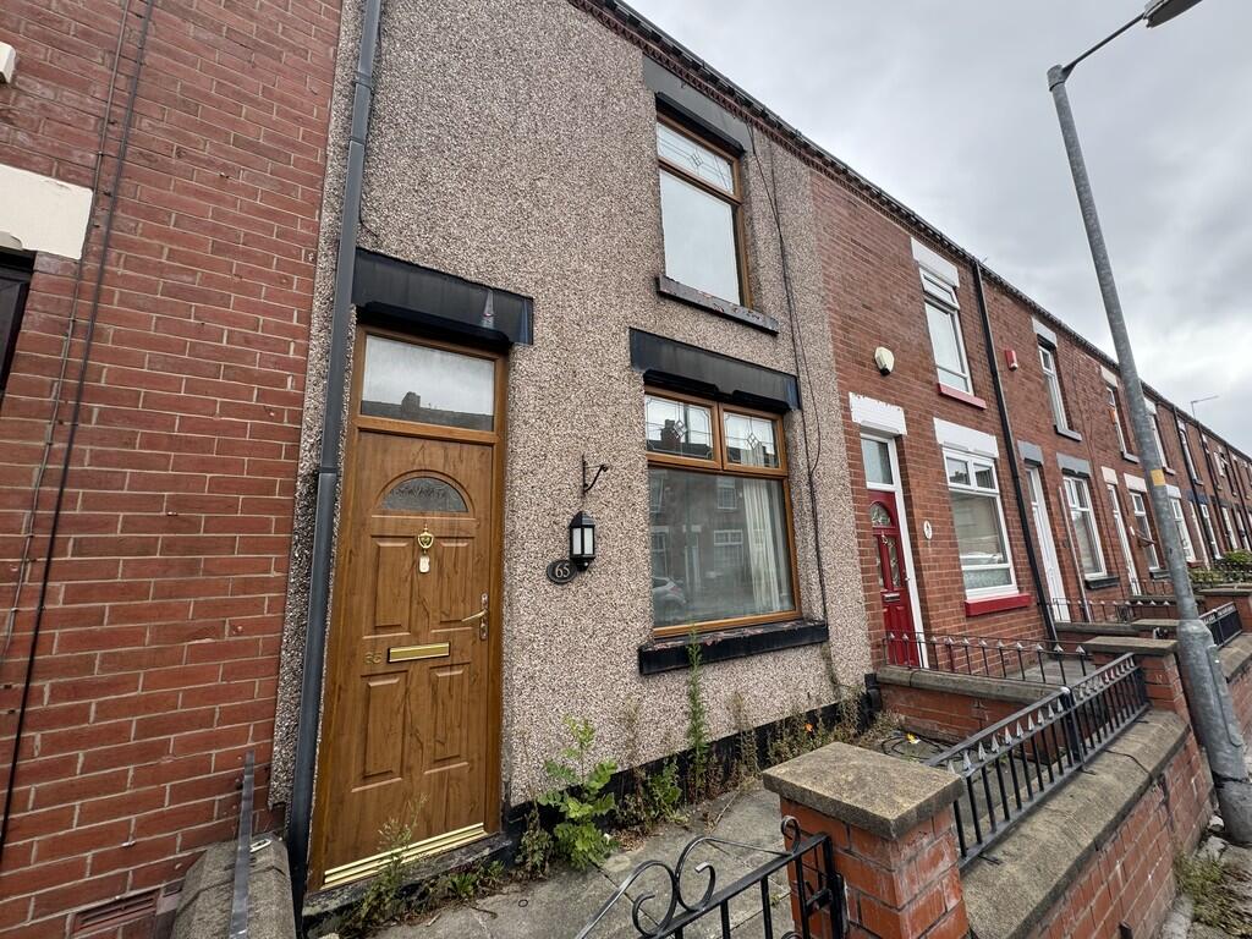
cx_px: 626
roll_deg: +3.0
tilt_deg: +10.4
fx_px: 506
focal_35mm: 14
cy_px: 470
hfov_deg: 102.1
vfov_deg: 85.7
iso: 40
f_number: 2.2
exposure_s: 1/384
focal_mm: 2.22
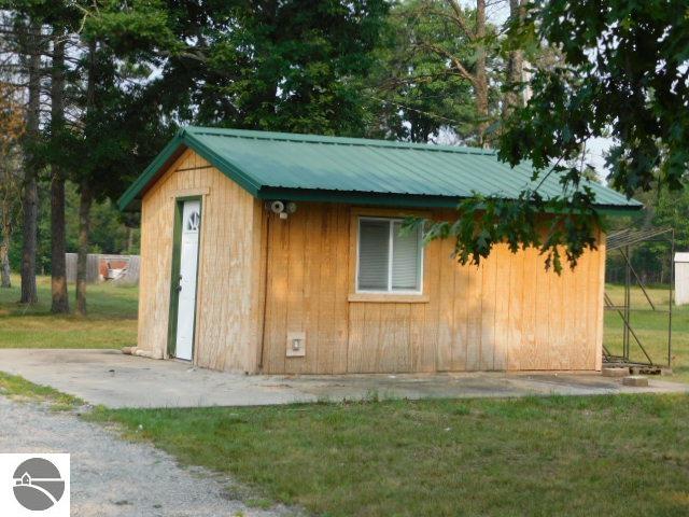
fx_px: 1314
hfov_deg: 29.4
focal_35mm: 66
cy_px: 258
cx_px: 344
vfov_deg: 22.3
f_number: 4.2
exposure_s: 1/400
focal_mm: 11.7
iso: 125
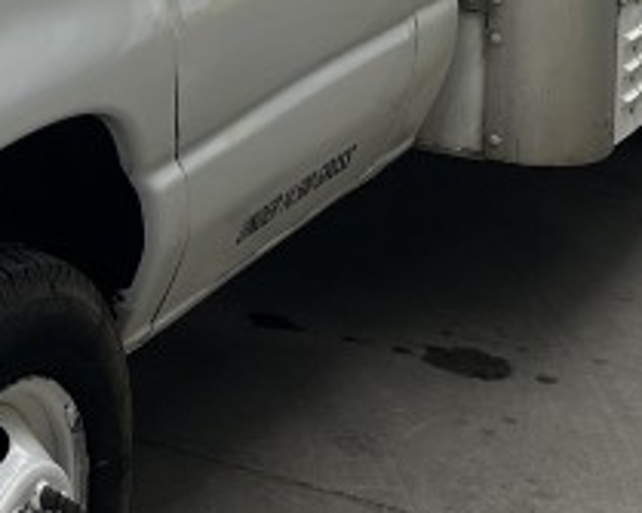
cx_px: -55
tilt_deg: -4.4
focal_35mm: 115
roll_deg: -1.6
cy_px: -255
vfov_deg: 12.7
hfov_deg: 16.3
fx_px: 2184
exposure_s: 1/1949
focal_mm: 6.86
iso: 80
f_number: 1.78
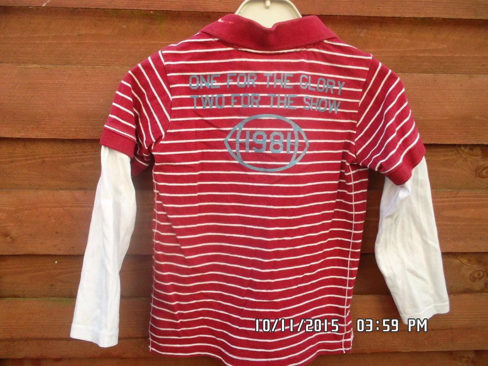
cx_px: 244
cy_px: 183
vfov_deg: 49.7
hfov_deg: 63.4
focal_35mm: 28
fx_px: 395
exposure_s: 1/60
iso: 80
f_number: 3.3
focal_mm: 4.1
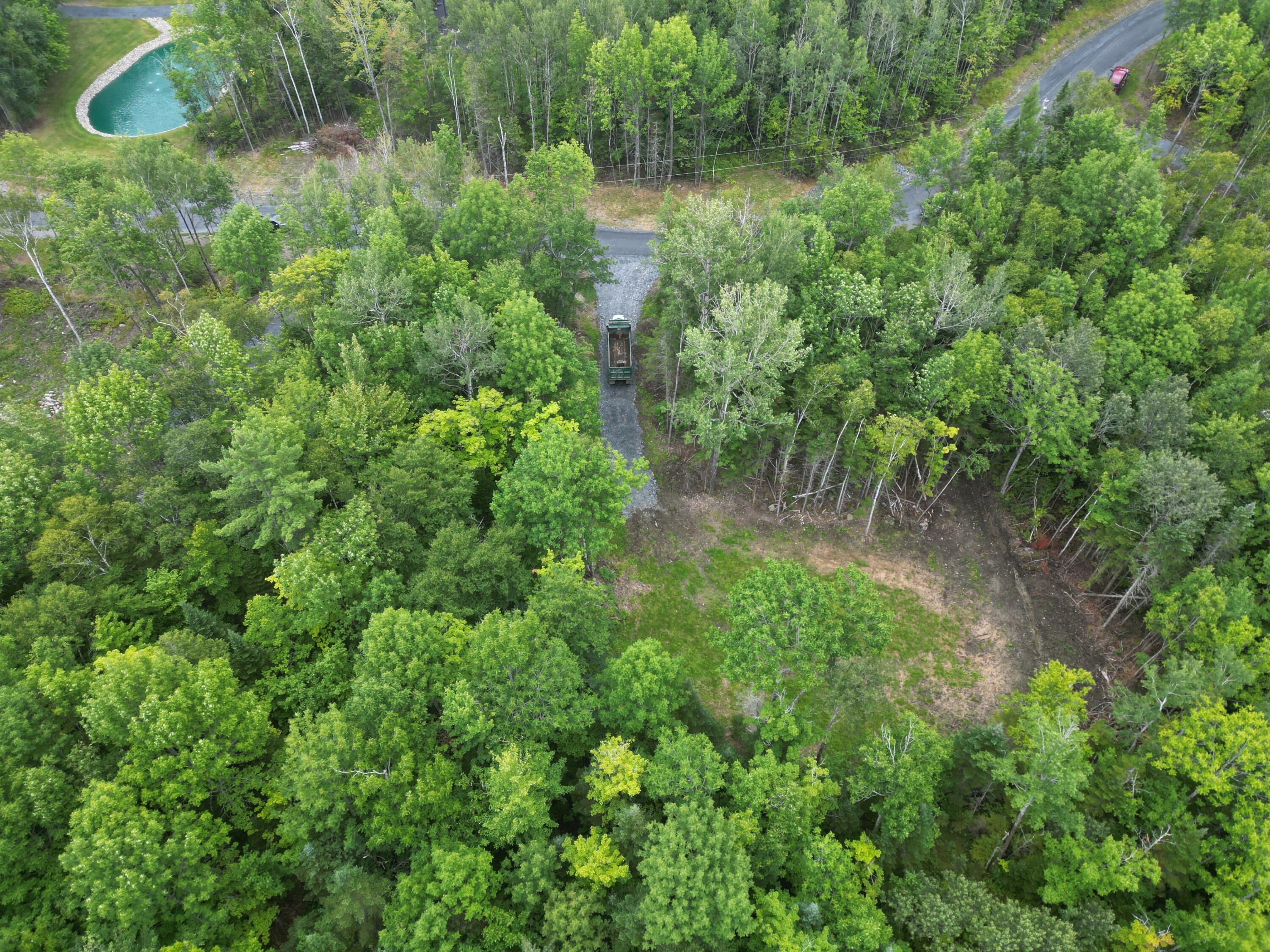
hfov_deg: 71.6
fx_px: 881
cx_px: 635
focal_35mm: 24
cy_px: 476
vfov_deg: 56.8
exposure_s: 1/500
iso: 100
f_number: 1.7
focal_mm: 6.72
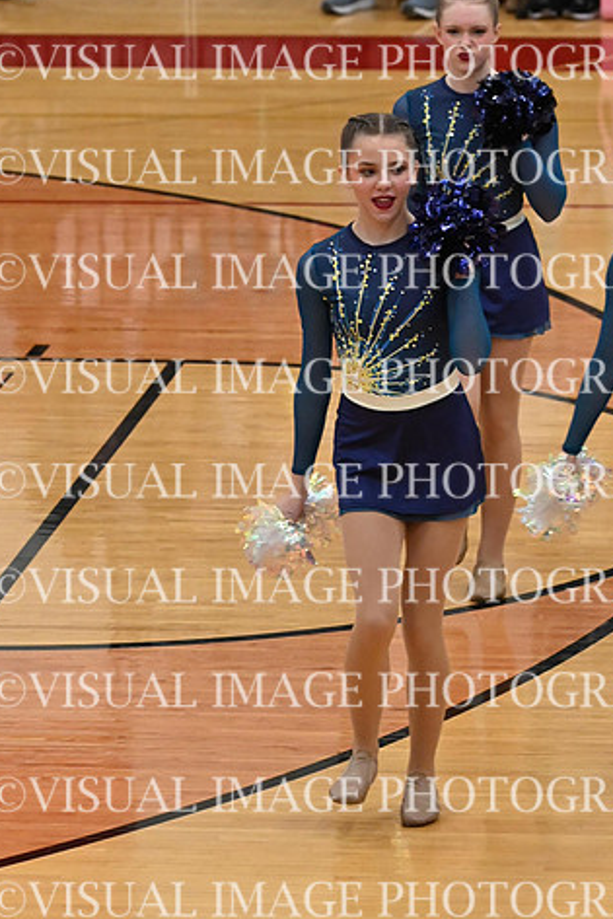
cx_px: 365
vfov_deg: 8.3
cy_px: 428
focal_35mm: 248
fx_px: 6329
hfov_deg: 5.5
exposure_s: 1/400
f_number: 4
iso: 6400
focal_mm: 135
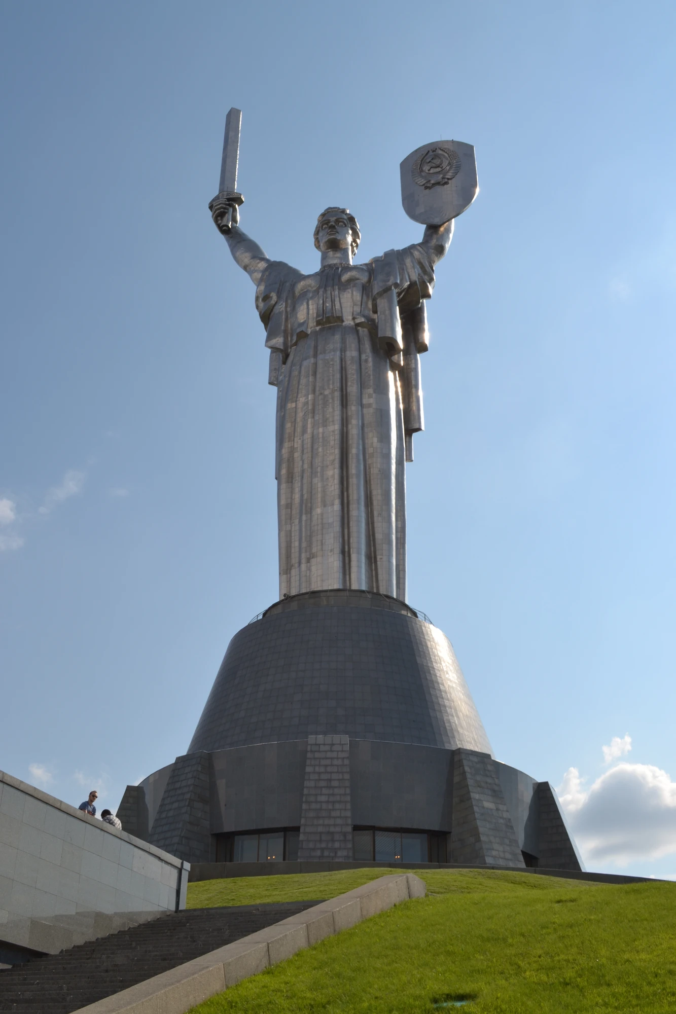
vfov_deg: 53.1
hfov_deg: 36.9
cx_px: 338
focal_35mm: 36
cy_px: 507
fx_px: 1014
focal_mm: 24
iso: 100
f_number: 13
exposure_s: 1/200
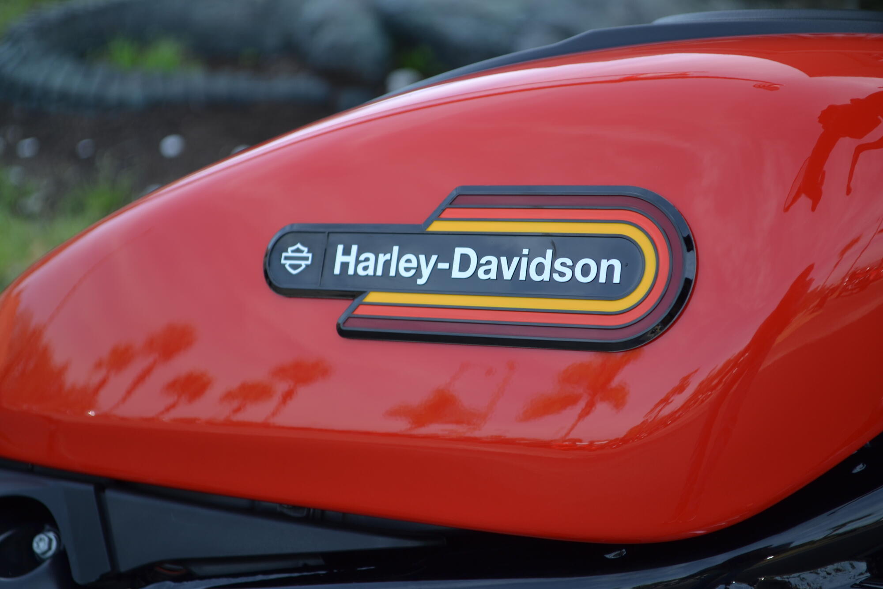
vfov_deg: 16.6
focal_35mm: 82
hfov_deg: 24.6
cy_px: 294
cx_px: 442
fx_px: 2023
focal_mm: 55
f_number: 5.6
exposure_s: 1/125
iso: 100
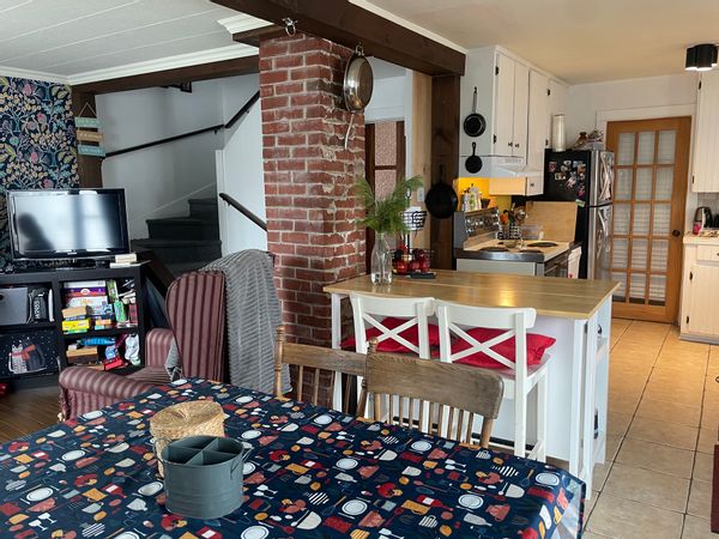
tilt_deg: -8.1
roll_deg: +0.8
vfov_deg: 53.1
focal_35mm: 26
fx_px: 540
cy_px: 270
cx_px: 360
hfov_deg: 67.3
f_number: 1.6
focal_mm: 4.2
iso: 160
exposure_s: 1/60
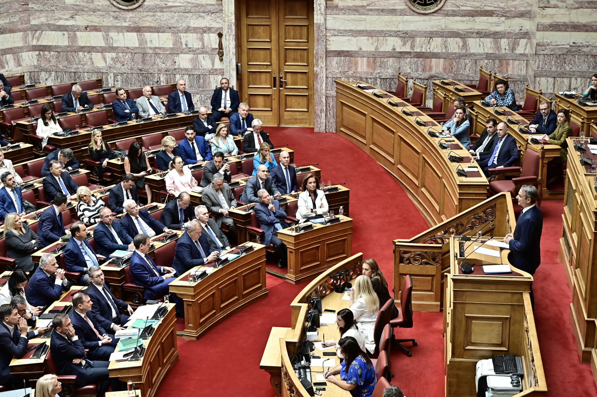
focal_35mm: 63
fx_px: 1044
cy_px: 198
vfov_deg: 21.5
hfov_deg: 31.9
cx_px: 298
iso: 800
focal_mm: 63
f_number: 5
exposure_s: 1/100
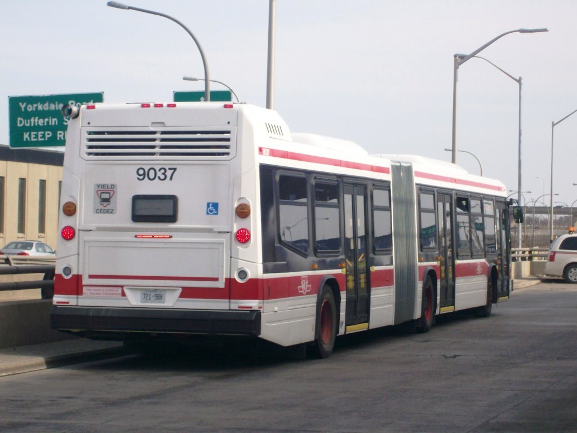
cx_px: 288
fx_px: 1800
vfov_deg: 13.7
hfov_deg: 18.2
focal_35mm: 108
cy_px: 216
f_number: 4.8
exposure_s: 1/328
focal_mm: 18
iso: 80
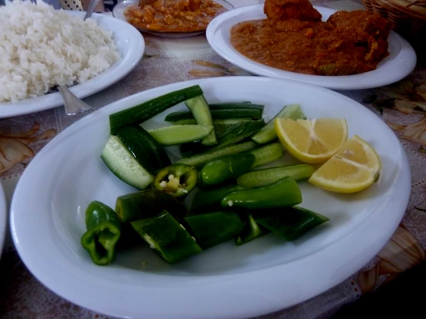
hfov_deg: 69.4
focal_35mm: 25
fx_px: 308
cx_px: 213
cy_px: 160
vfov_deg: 54.9
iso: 400
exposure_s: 1/5
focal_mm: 4.1
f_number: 3.3
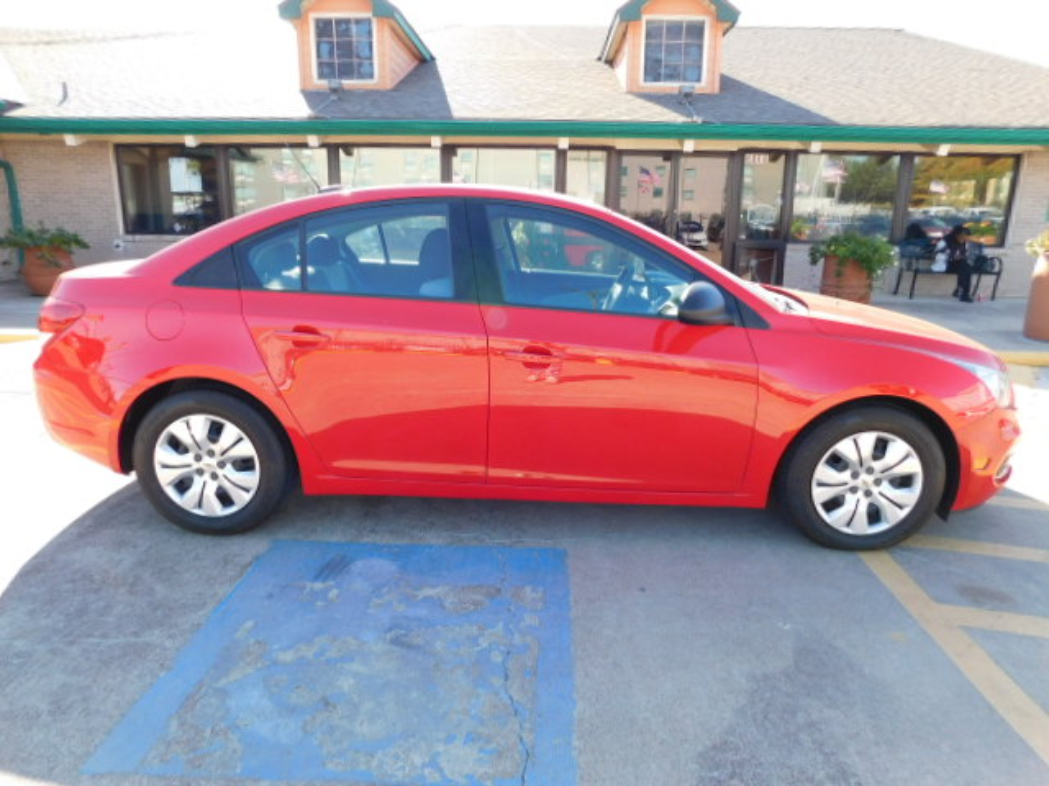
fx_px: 697
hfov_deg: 73.9
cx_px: 524
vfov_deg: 58.9
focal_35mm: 23
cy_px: 393
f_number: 3
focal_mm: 4
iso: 125
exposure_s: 1/320
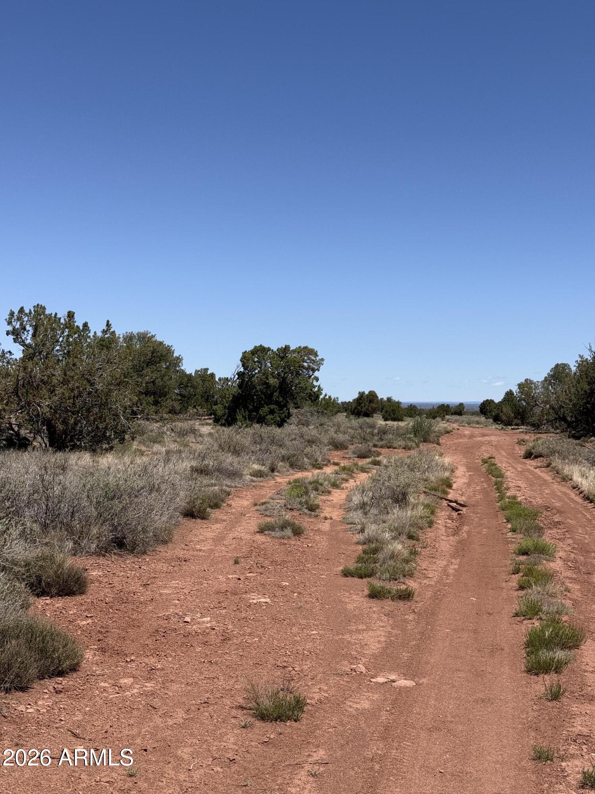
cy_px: 397
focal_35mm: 48
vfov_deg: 39.7
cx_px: 298
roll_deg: +1.6
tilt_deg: +2.2
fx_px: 1100
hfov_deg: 30.3
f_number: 1.78
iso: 64
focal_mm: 6.76
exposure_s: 1/6024
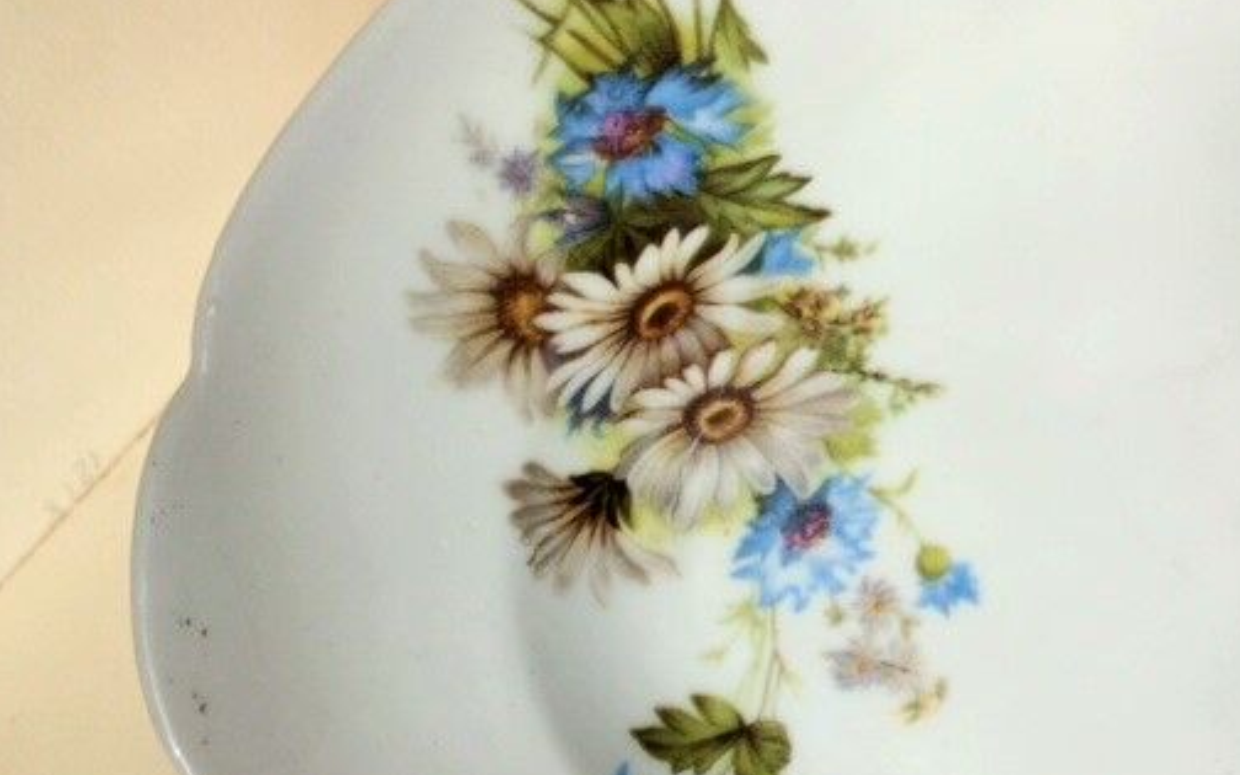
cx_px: 684
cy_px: 458
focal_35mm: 39
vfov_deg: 32.7
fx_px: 1318
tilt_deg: -54.9
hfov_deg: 50.3
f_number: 2.2
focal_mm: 4.15
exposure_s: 1/1140
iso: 32
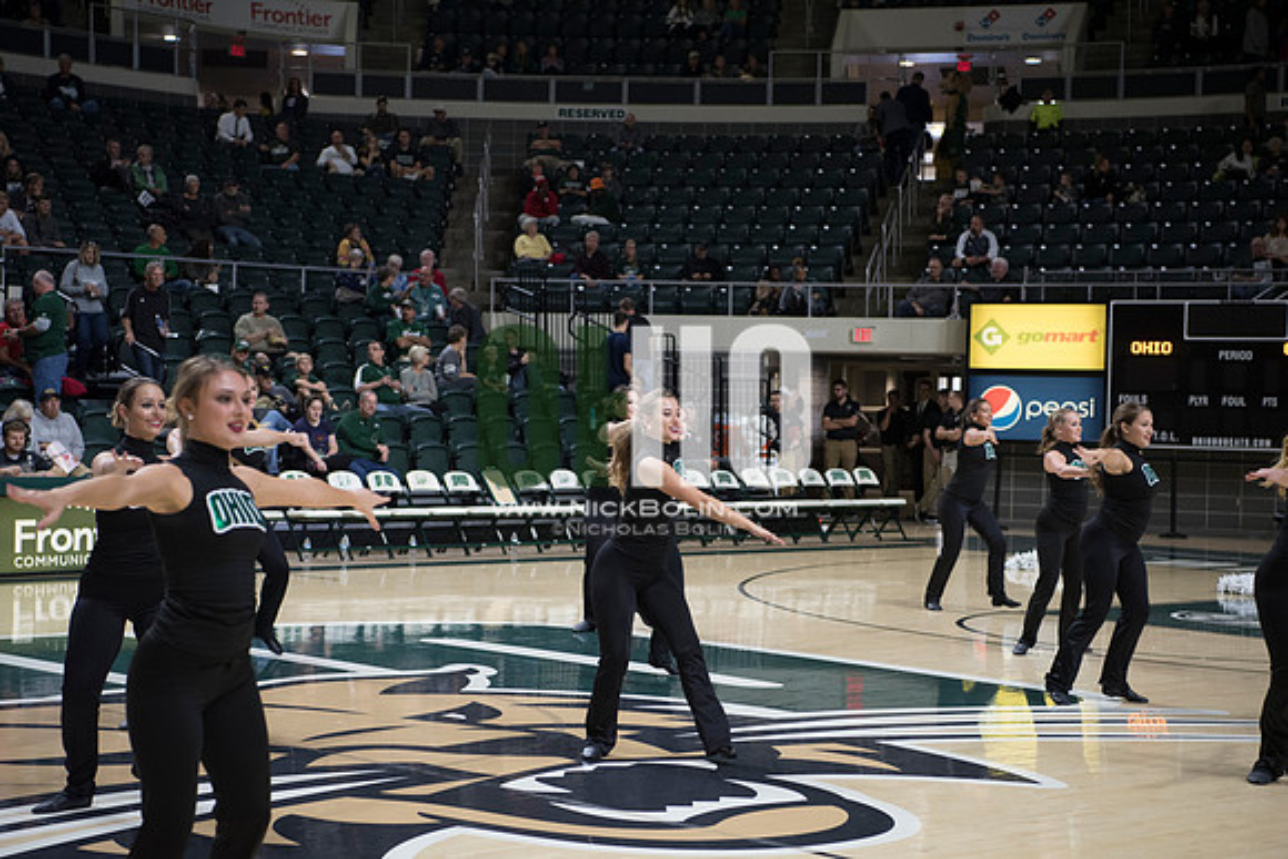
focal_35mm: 70
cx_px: 644
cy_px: 430
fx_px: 2505
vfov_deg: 19.5
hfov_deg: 28.8
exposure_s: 1/500
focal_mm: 70
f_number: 3.5
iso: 2000
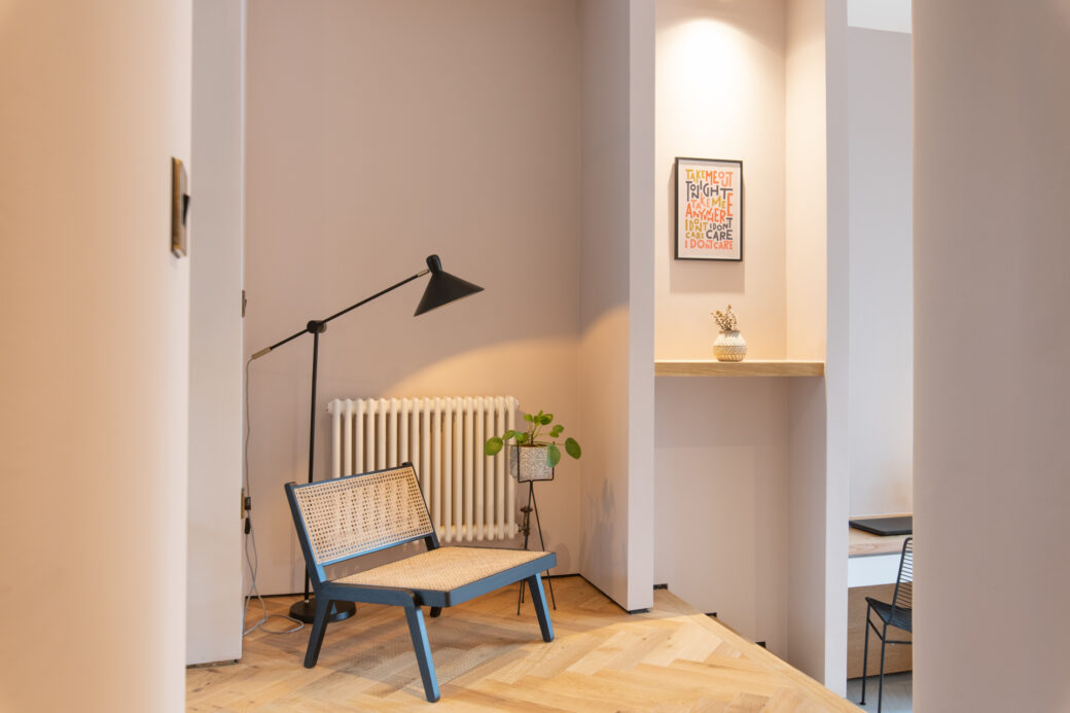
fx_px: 891
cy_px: 356
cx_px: 535
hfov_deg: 61.9
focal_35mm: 30
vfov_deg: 43.6
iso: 320
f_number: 8
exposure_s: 1/2.5
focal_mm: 30
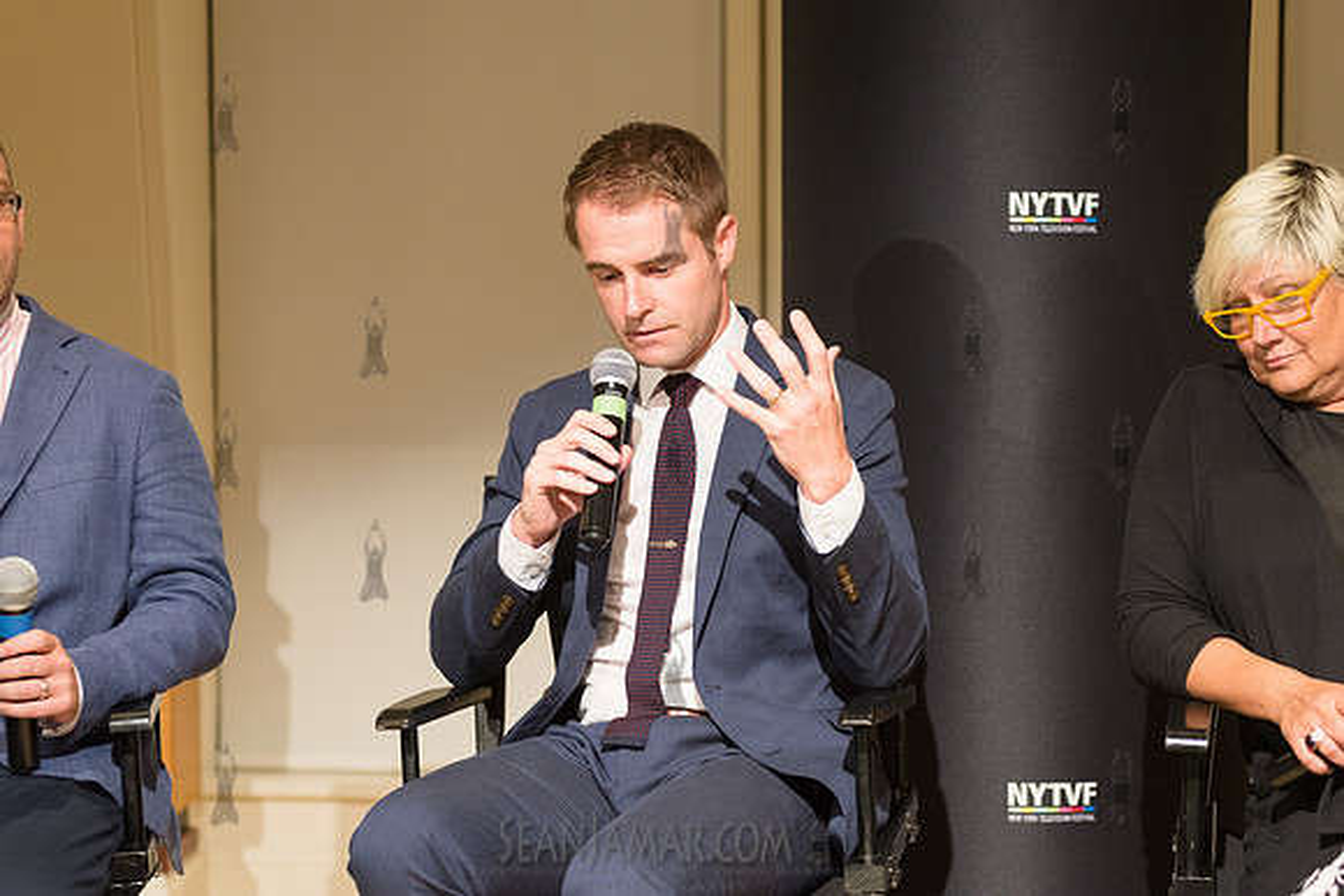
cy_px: 448
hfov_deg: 25.4
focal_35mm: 80
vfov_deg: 17.1
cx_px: 672
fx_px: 2987
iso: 2500
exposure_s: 1/160
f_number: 4
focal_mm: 80
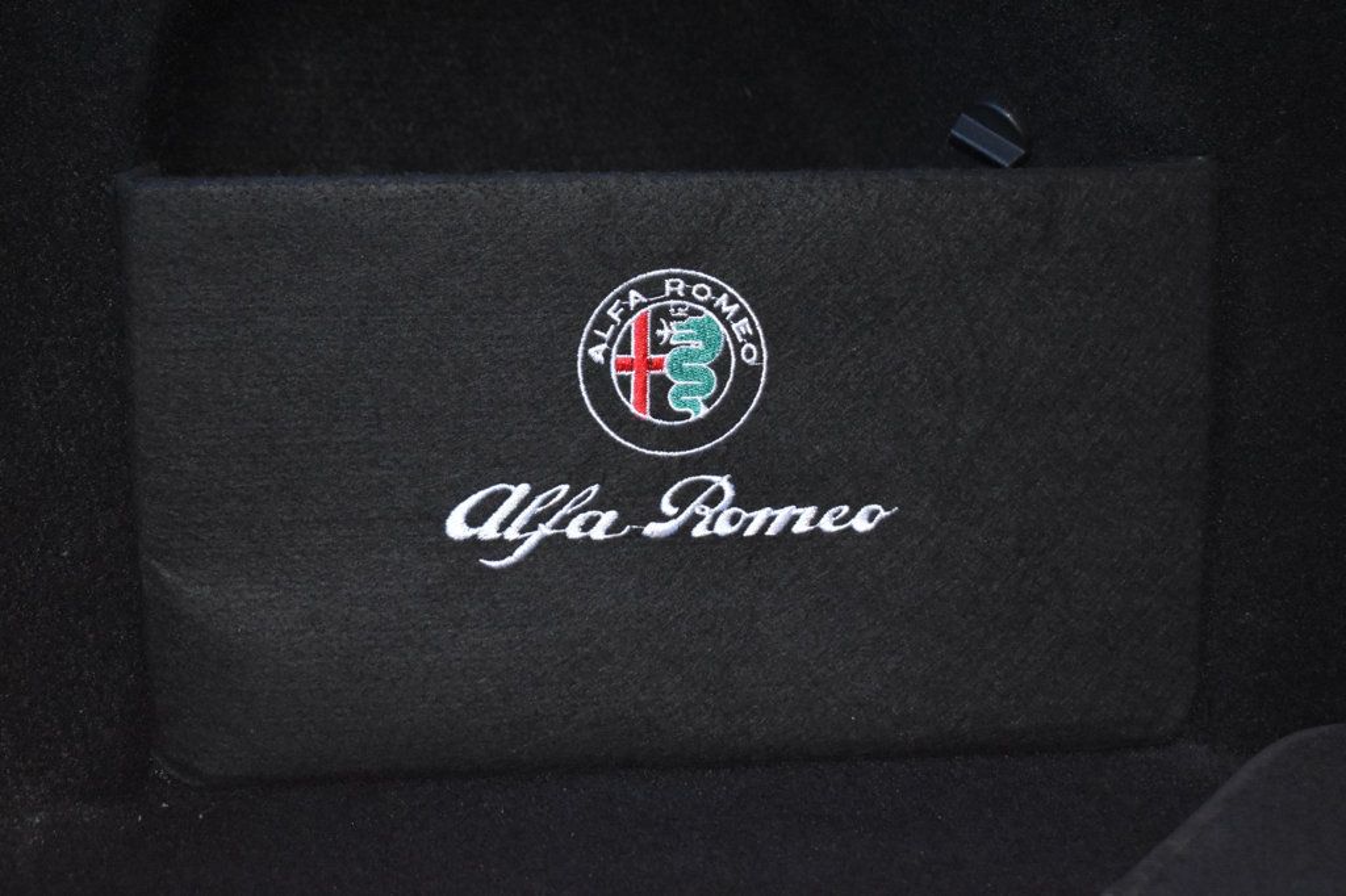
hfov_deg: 31.9
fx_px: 2355
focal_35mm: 63
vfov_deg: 21.6
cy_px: 448
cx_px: 673
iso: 3200
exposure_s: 1/20
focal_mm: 42
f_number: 5
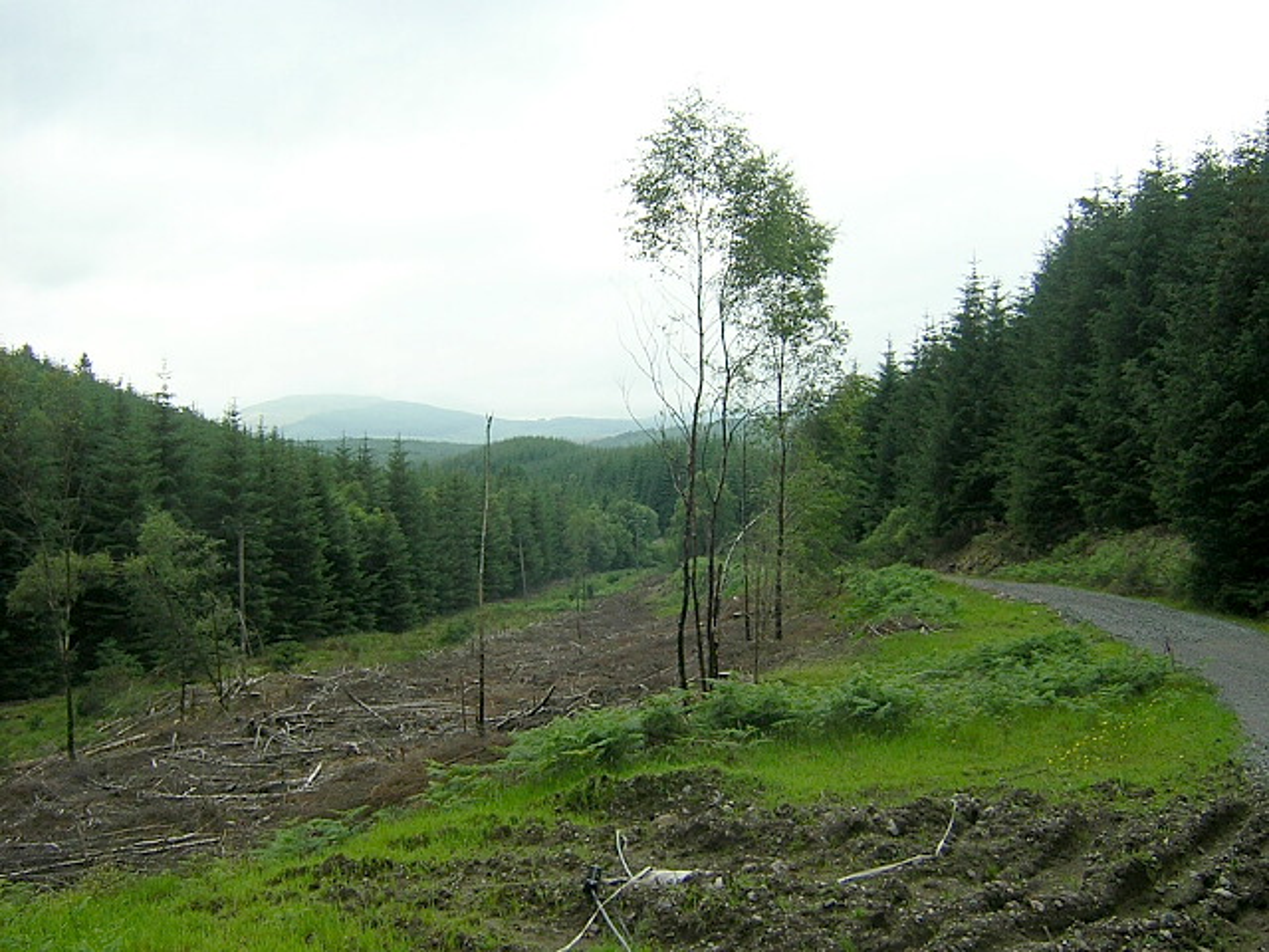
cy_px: 476
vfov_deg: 39.7
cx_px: 634
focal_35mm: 36
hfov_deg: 51.4
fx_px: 1320
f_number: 5.2
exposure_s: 1/136
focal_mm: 4.7
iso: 142
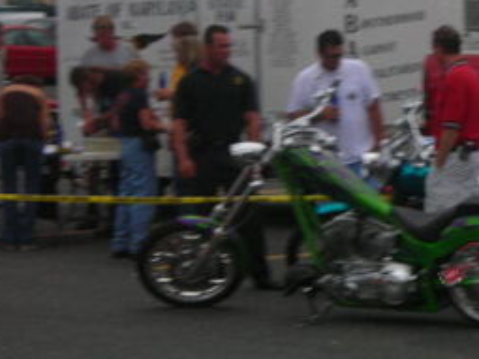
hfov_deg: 10.9
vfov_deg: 8.2
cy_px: 145
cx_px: 348
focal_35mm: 182
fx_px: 2517
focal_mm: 19.2
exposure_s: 1/60.1
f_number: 5.3
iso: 83
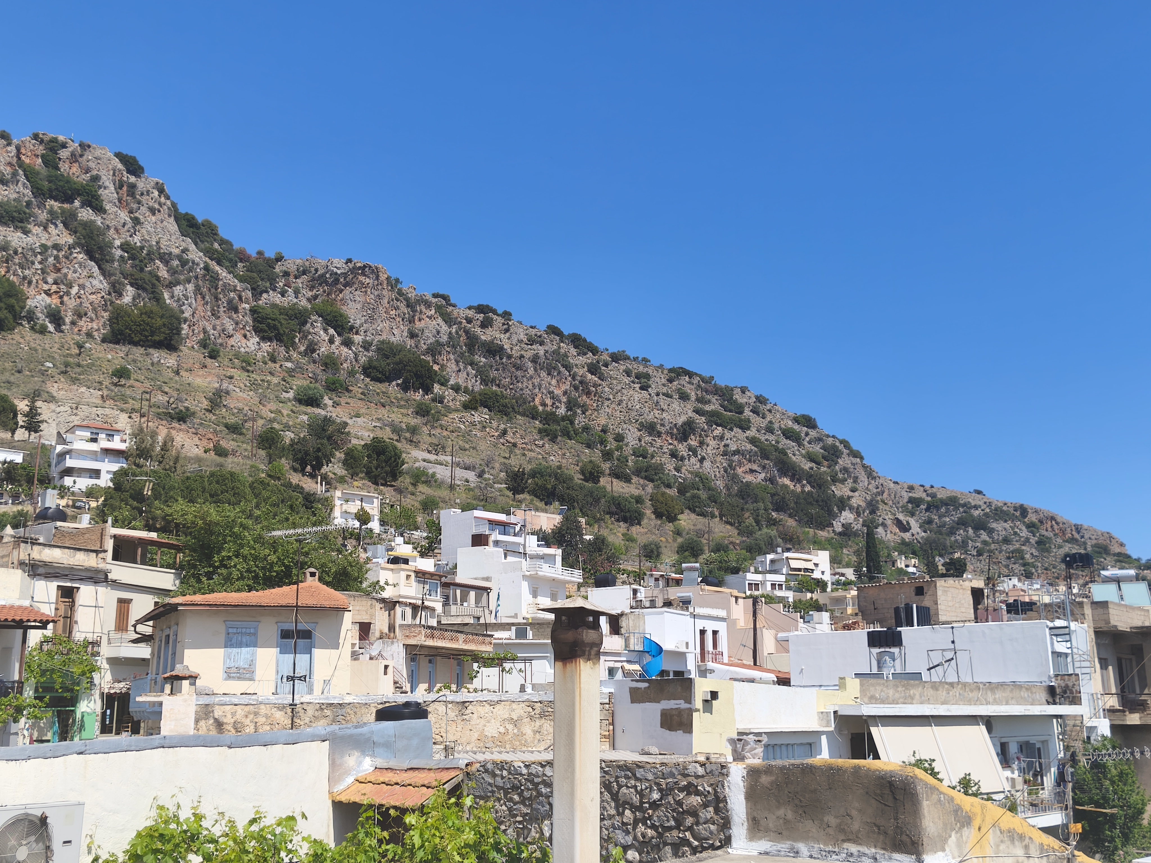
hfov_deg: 51.4
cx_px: 576
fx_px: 1197
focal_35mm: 36
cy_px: 432
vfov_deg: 39.7
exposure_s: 1/3413
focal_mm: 5.35
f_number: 1.7
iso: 80
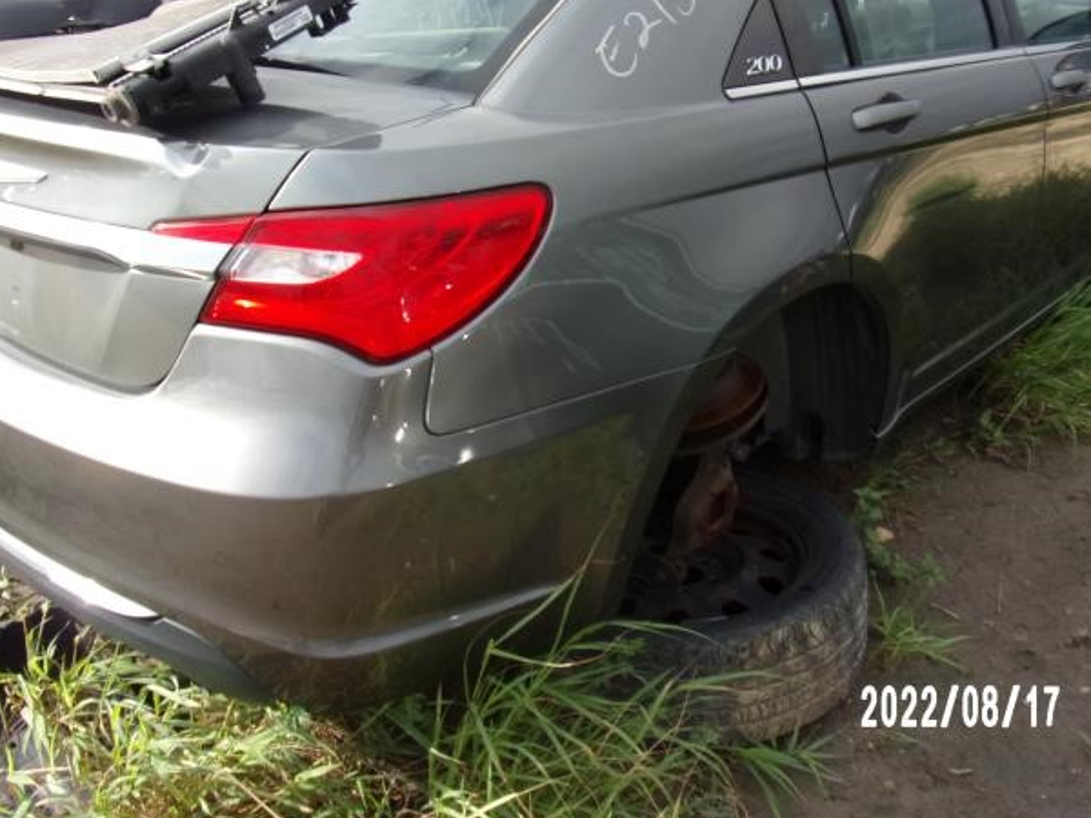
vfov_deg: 43.6
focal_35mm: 32
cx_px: 547
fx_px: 1009
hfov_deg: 56.8
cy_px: 282
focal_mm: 4.3
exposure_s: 1/550
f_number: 3.3
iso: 80
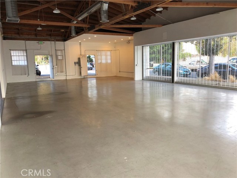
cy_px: 89
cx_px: 118
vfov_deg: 49.7
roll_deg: +0.9
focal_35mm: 28
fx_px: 192
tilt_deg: -8.1
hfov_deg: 63.4
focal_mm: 3.99
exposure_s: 1/30
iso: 20
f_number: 1.8
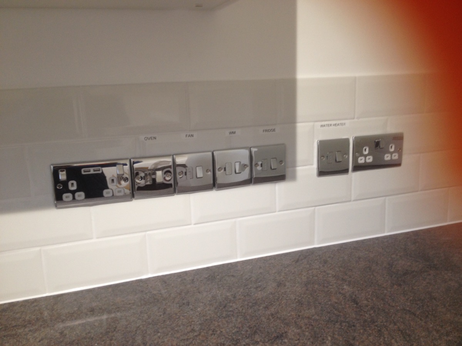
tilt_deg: -12.4
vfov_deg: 40.7
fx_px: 467
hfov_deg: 52.6
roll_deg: +1.9
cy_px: 173
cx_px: 231
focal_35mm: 35
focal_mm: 4.28
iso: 64
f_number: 2.4
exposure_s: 1/20
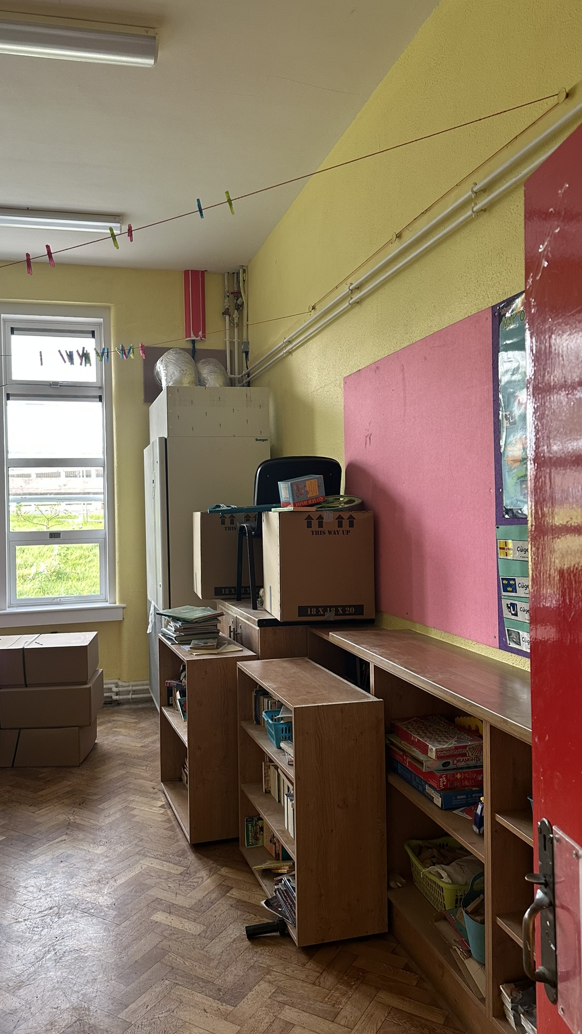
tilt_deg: +1.4
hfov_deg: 42.7
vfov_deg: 69.8
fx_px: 740
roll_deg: +0.1
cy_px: 508
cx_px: 238
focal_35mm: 27
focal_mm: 6.86
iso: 200
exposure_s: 1/100
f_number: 1.78
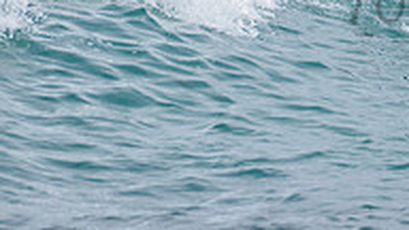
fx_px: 21007
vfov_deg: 0.6
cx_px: 671
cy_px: -58
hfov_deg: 1.1
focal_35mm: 1937
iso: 160
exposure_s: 1/2000
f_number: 5.6
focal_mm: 500
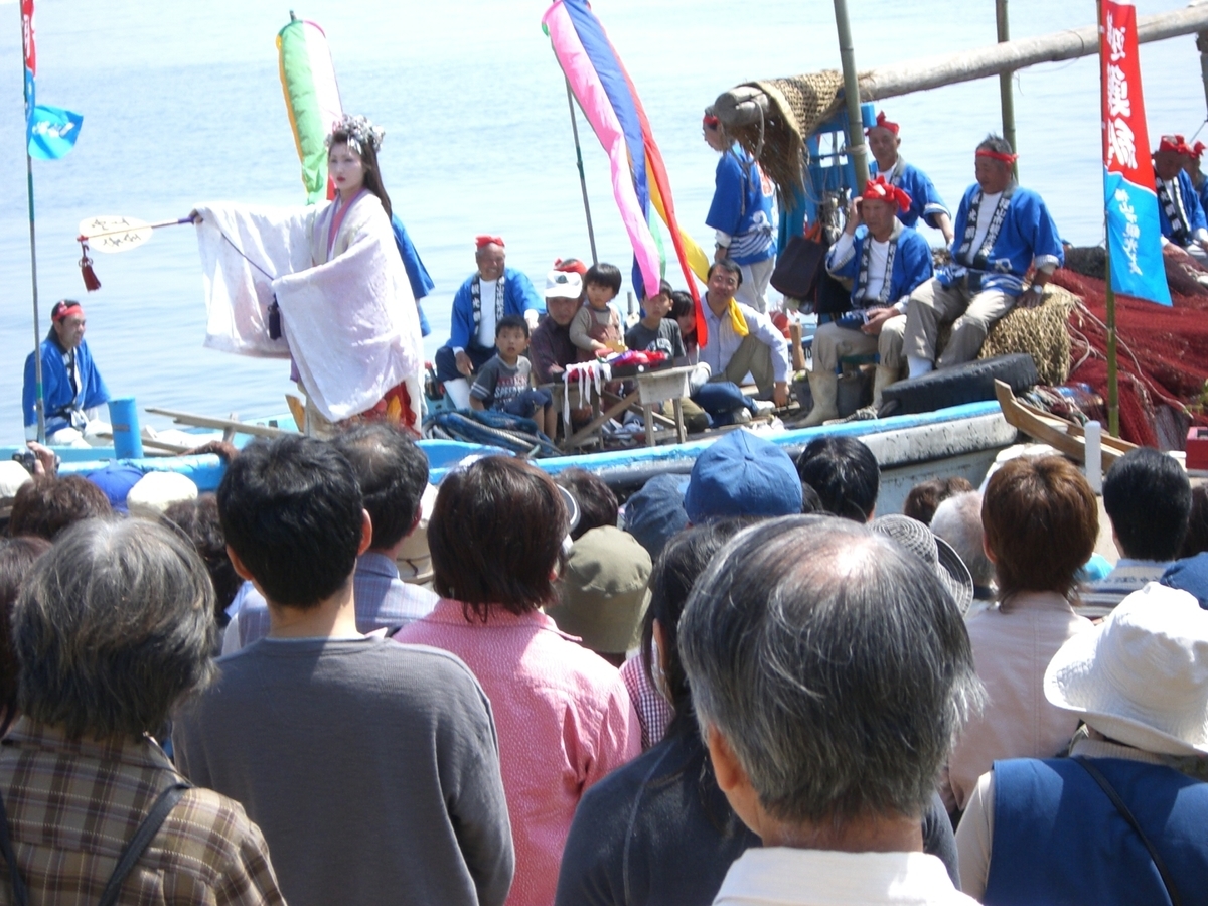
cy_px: 453
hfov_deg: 17.3
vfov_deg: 13.0
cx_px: 604
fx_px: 3978
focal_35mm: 114
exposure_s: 1/200
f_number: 5.2
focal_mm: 18.6
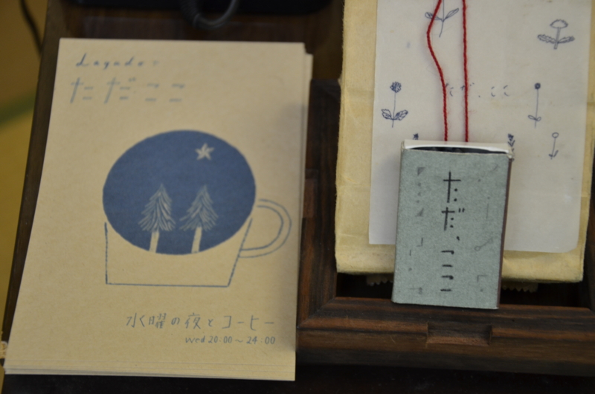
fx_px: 1435
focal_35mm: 87
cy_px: 197
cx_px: 298
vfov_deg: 15.6
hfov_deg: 23.4
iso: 640
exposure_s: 1/60
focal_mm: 58
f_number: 5
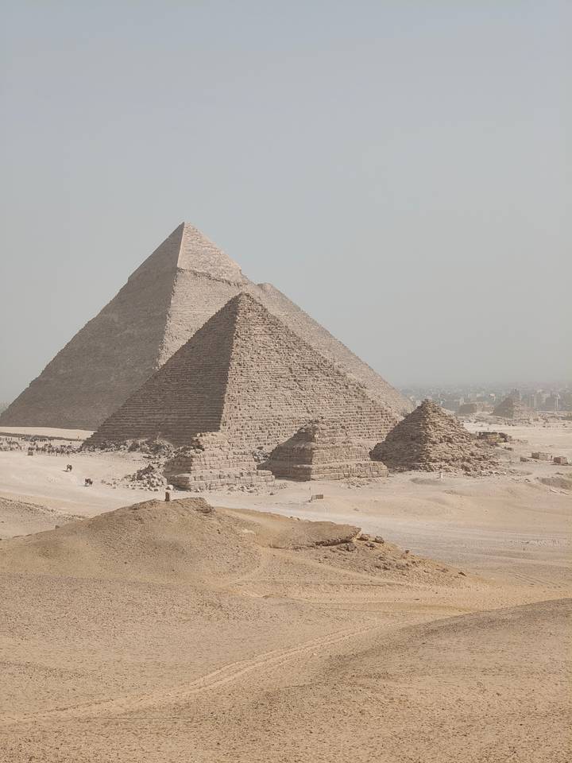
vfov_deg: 27.8
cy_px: 382
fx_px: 1542
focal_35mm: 70
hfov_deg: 21.0
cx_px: 286
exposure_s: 1/1315
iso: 71
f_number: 2.55
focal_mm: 13.3
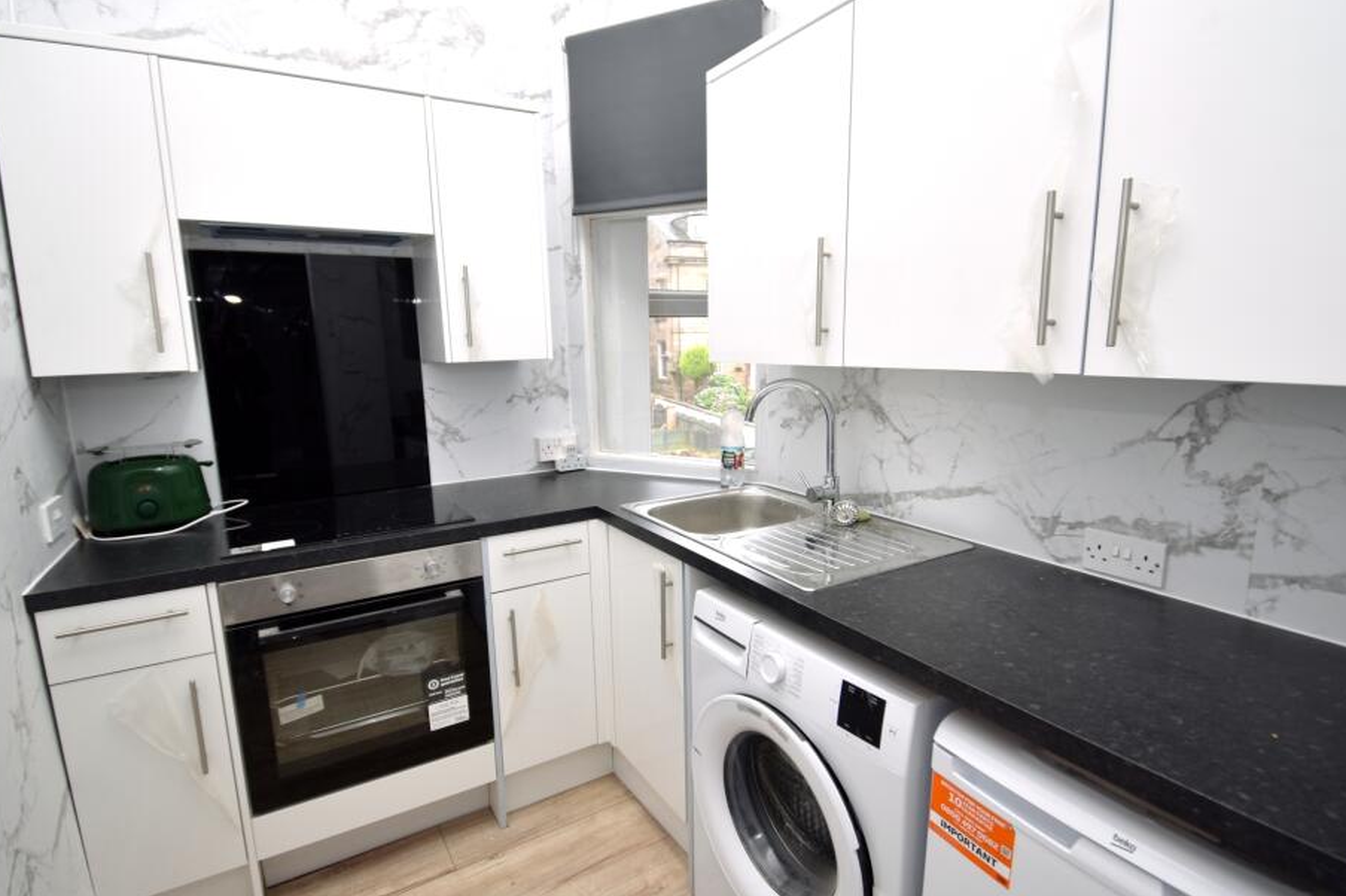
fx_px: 635
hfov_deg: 93.3
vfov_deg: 70.4
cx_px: 649
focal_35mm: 17
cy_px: 454
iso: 100
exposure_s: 1/20
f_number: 4.5
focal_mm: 10
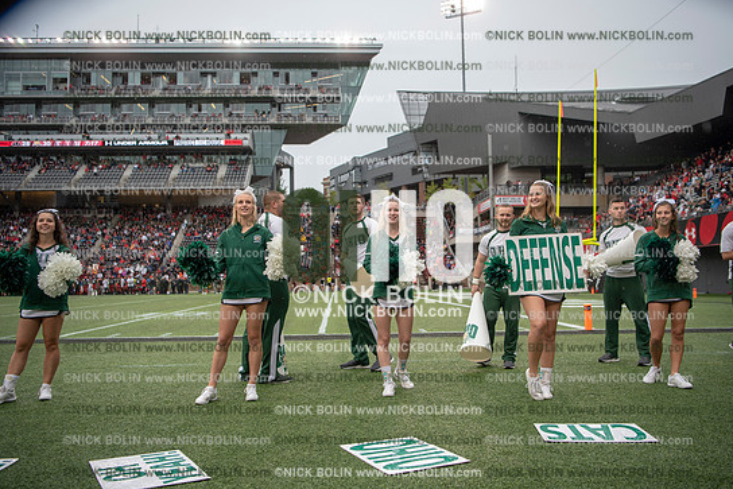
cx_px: 377
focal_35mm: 32
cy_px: 254
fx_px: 652
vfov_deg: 41.1
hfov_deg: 58.7
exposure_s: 1/800
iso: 250
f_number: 2.8
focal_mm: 30
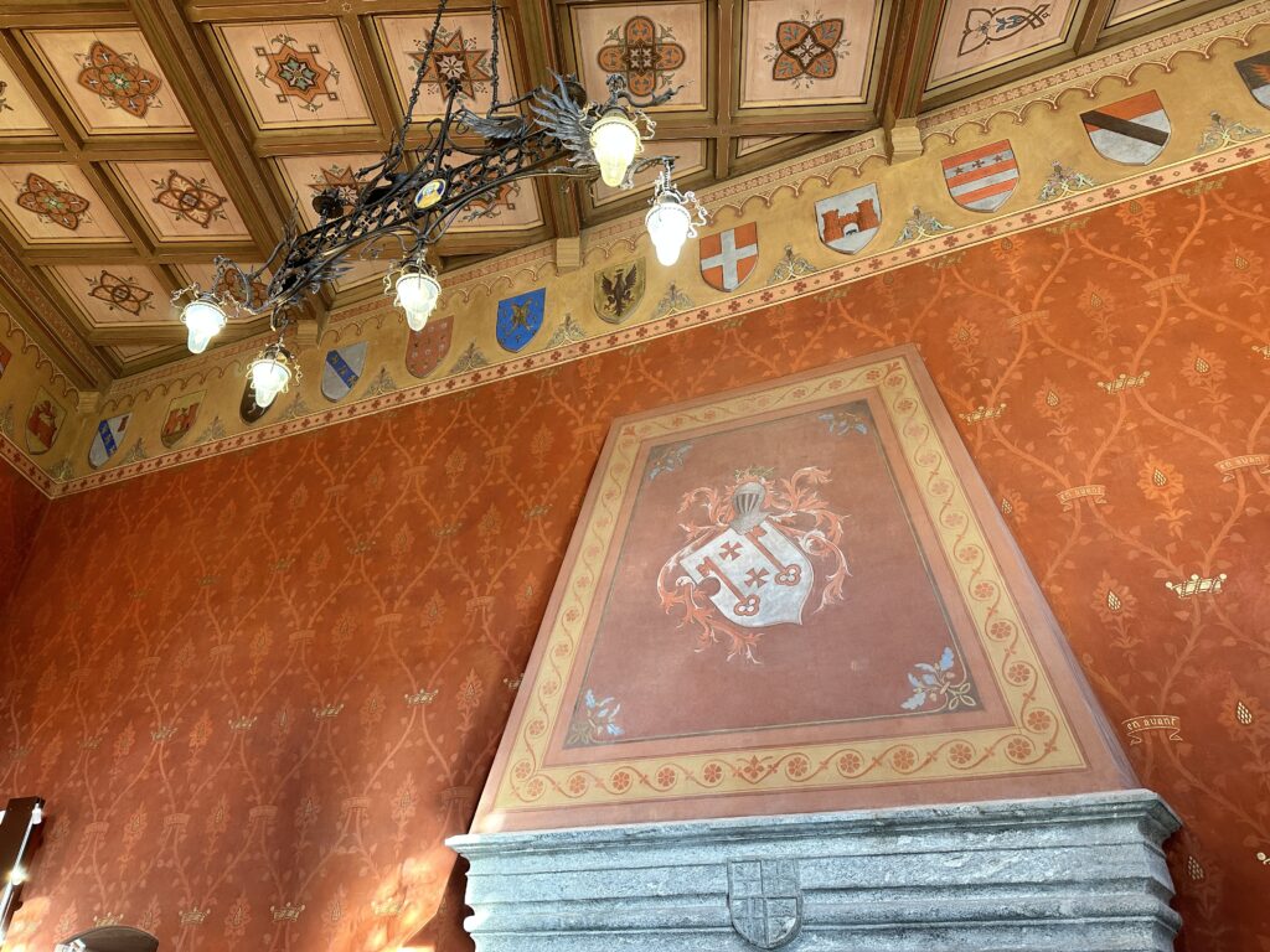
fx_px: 881
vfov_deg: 56.8
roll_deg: +0.5
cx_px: 635
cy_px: 476
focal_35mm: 24
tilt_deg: +30.5
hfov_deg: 71.6
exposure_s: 1/50
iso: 160
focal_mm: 6.86
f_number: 1.78
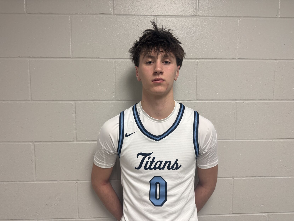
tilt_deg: -5.7
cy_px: 110
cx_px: 147
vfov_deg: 56.8
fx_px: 204
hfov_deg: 71.6
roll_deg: +0.0
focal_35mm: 24
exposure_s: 1/120
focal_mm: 6.76
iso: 200
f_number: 1.78
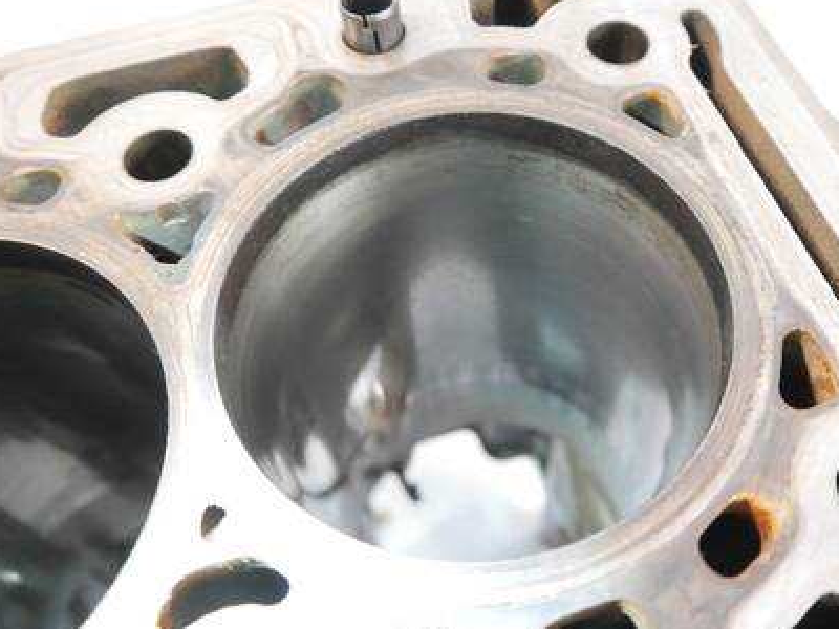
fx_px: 873
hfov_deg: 51.1
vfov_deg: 39.6
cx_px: 491
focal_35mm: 36
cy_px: 283
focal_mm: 15
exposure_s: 1/80
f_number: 3.5
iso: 3200
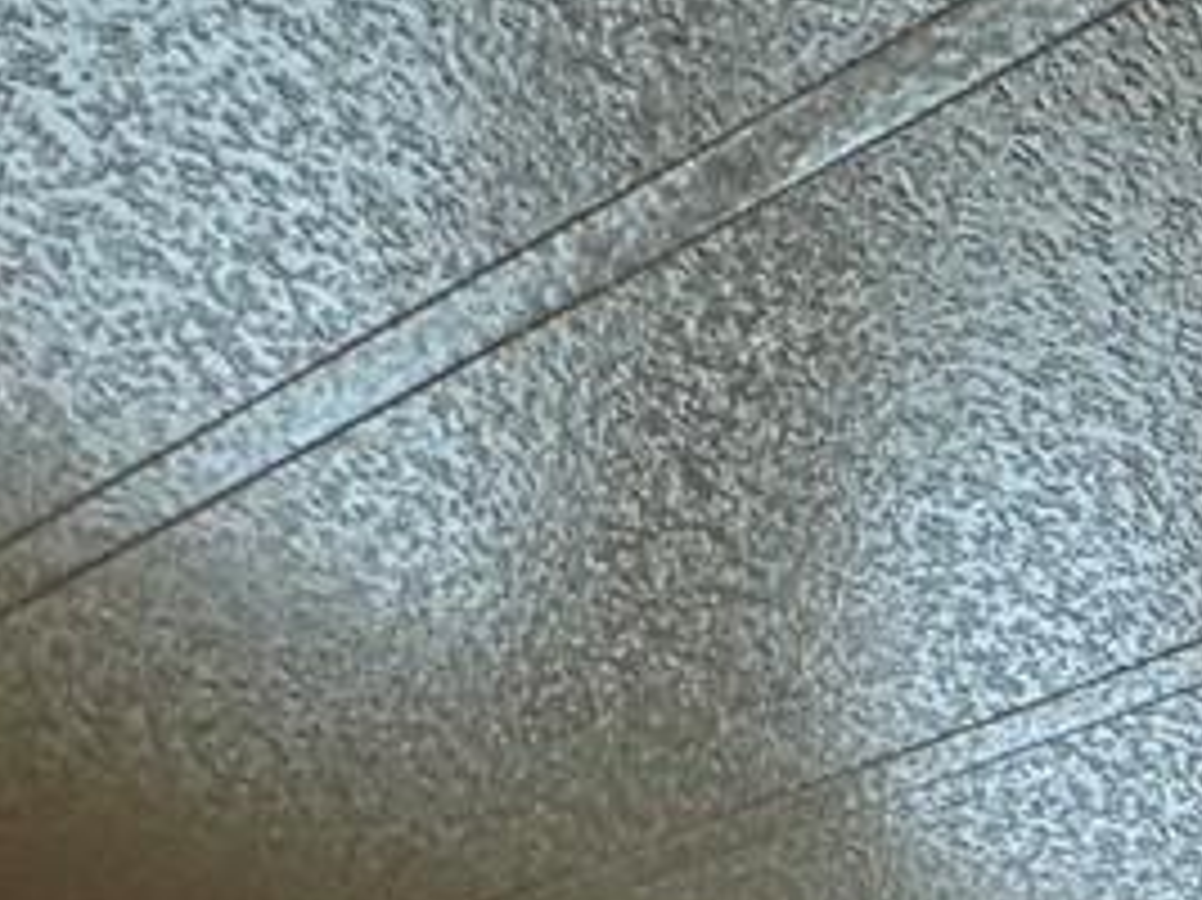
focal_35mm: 84
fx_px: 2915
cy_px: 2146
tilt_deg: -0.9
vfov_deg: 13.2
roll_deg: +0.3
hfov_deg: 19.1
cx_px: 2012
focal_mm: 2.22
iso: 250
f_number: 2.2
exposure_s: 1/60
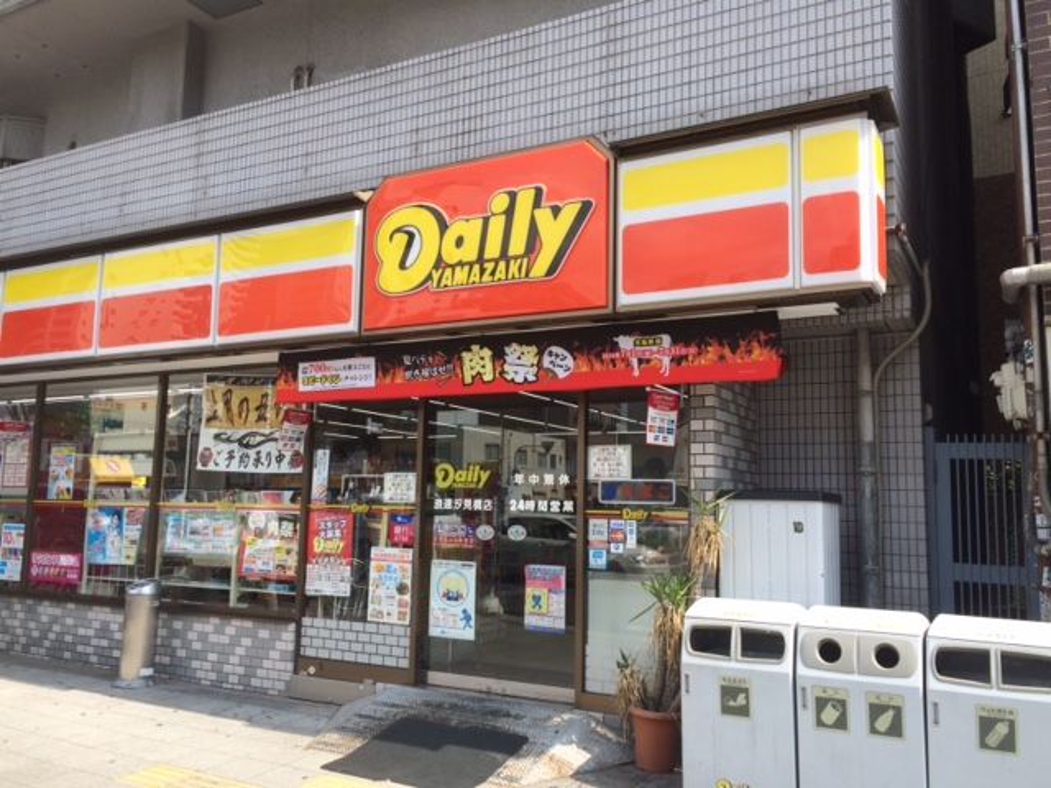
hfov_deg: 61.7
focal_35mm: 29
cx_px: 526
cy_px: 394
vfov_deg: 48.2
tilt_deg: +7.1
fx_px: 880
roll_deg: -0.7
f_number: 2.2
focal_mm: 4.15
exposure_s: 1/1001
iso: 32
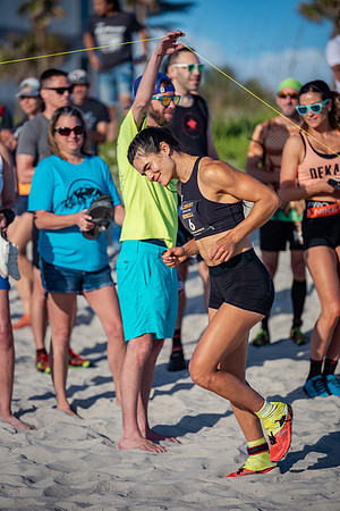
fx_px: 2266
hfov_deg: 8.6
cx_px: 170
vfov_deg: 12.8
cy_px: 256
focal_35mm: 160
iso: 400
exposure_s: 1/4000
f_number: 2.8
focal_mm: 160
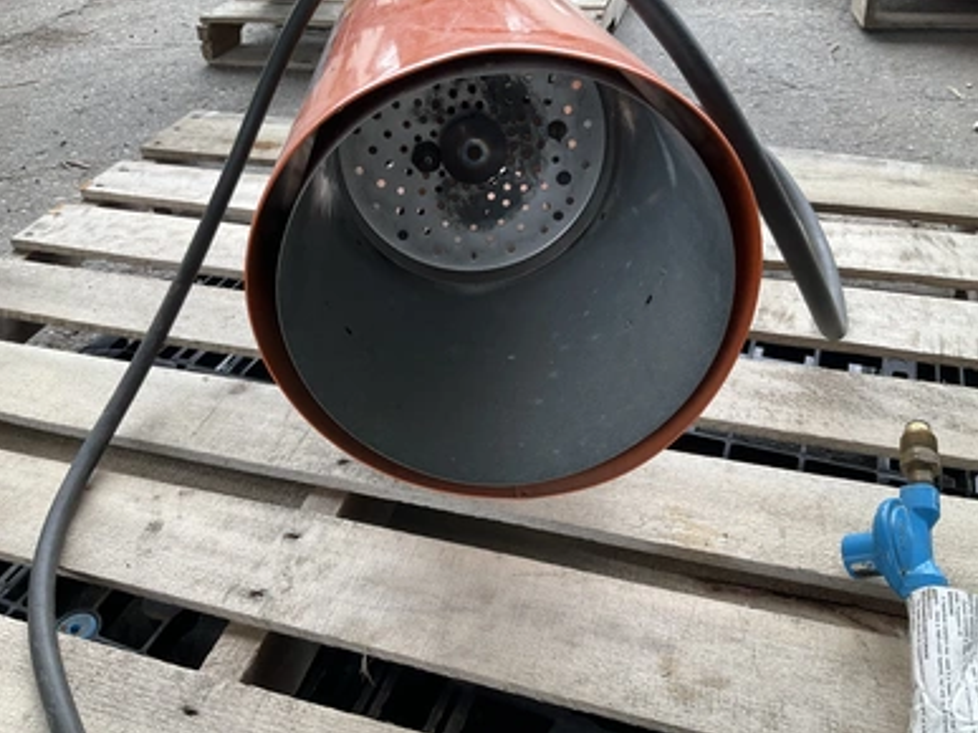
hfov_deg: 60.0
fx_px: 847
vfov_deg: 46.8
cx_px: 475
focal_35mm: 30
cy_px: 356
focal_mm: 3
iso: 20
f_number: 1.8
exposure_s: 1/181
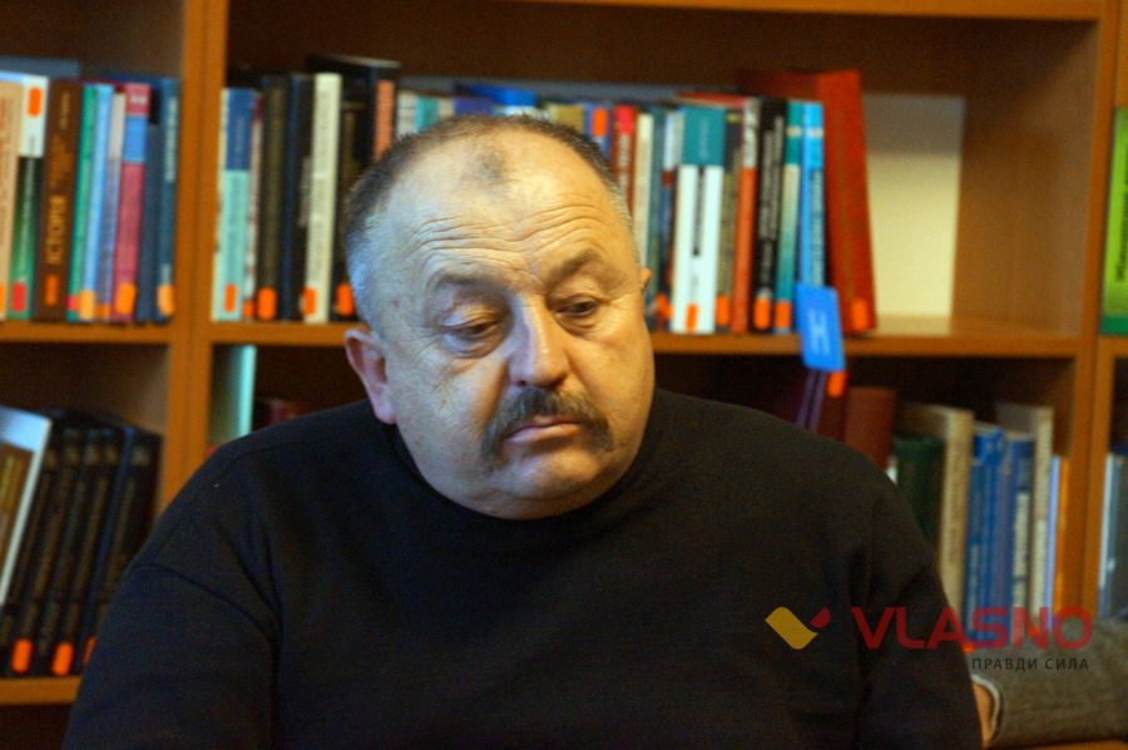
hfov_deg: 10.2
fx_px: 6338
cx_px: 564
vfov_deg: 6.8
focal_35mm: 202
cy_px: 375
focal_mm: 135
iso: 3200
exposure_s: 1/50
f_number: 5.6
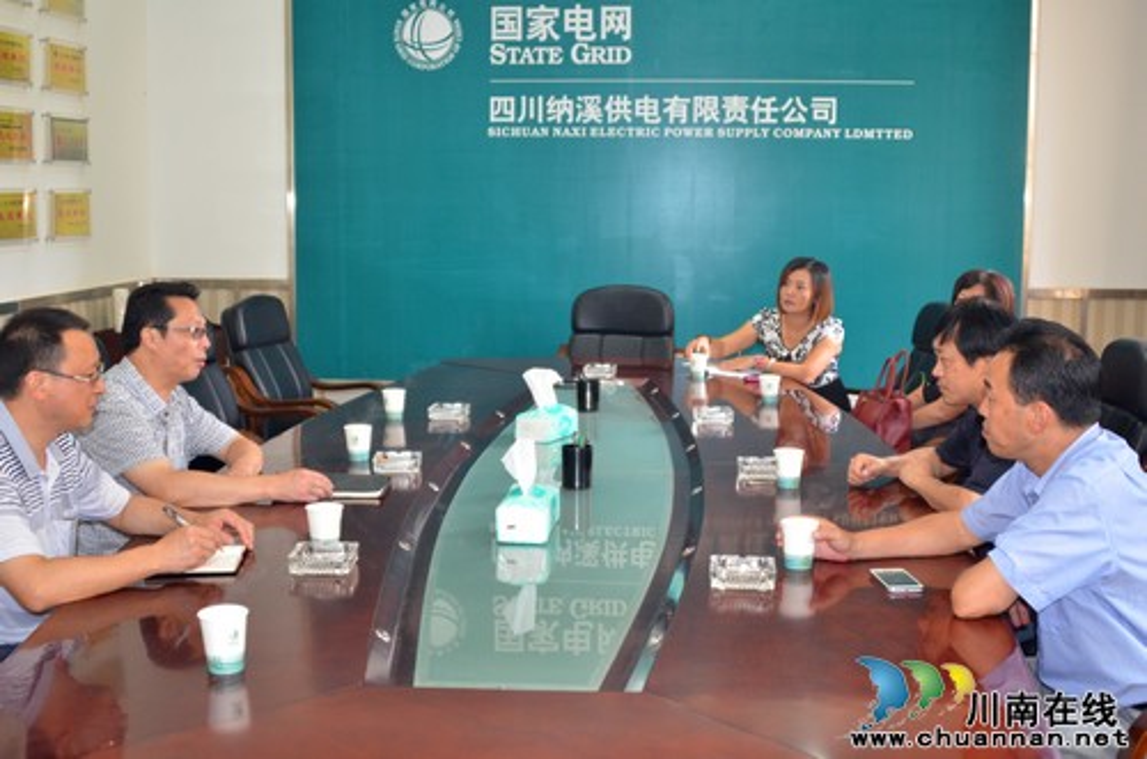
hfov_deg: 46.5
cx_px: 574
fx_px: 1335
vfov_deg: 31.7
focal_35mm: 42
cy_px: 380
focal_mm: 28
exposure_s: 1/60
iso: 800
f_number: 3.5
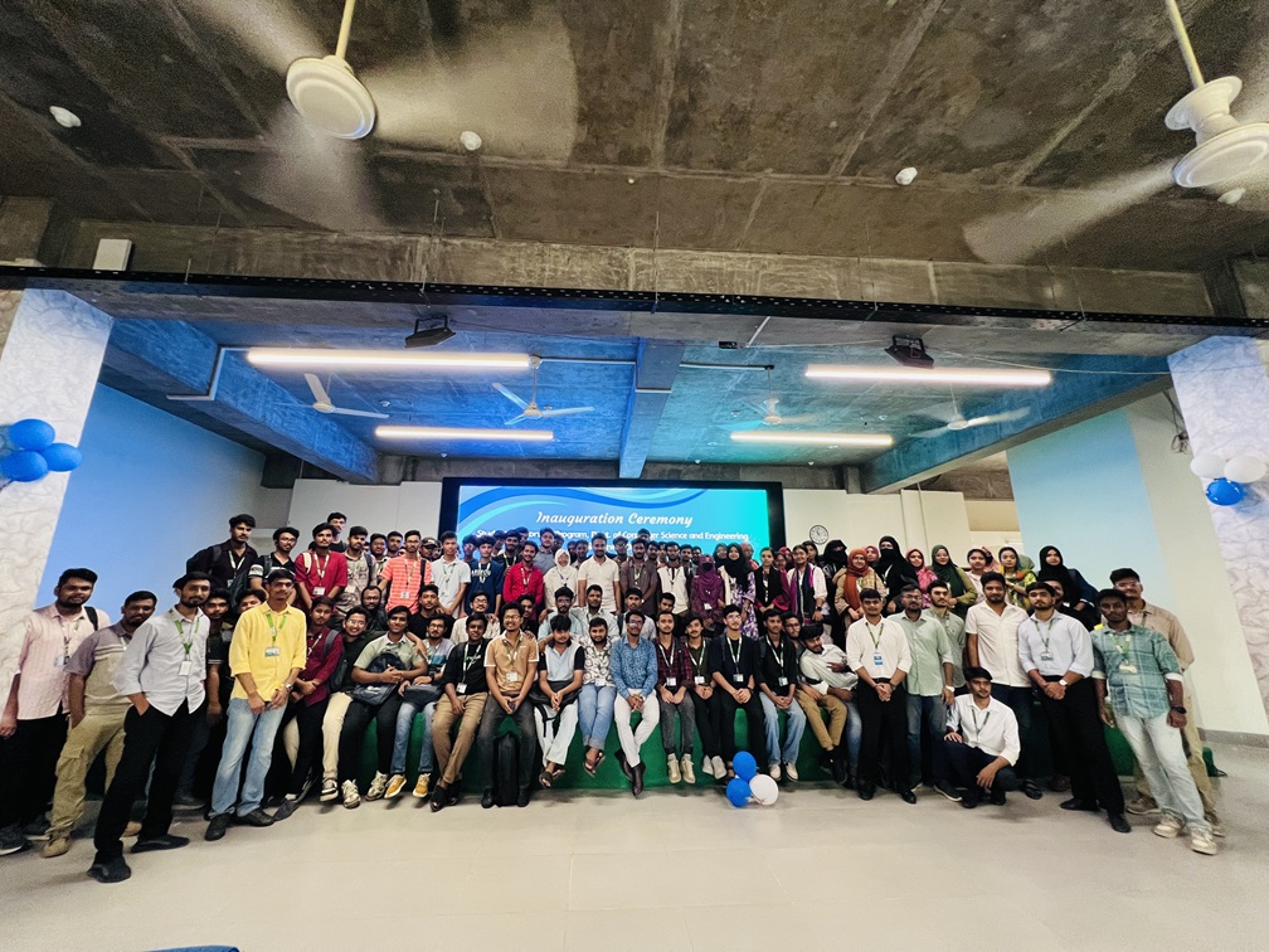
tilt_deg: +13.9
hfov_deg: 106.2
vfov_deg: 89.9
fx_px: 477
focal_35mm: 13
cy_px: 476
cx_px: 634
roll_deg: +0.4
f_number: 1.8
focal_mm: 1.57
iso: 320
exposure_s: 1/50
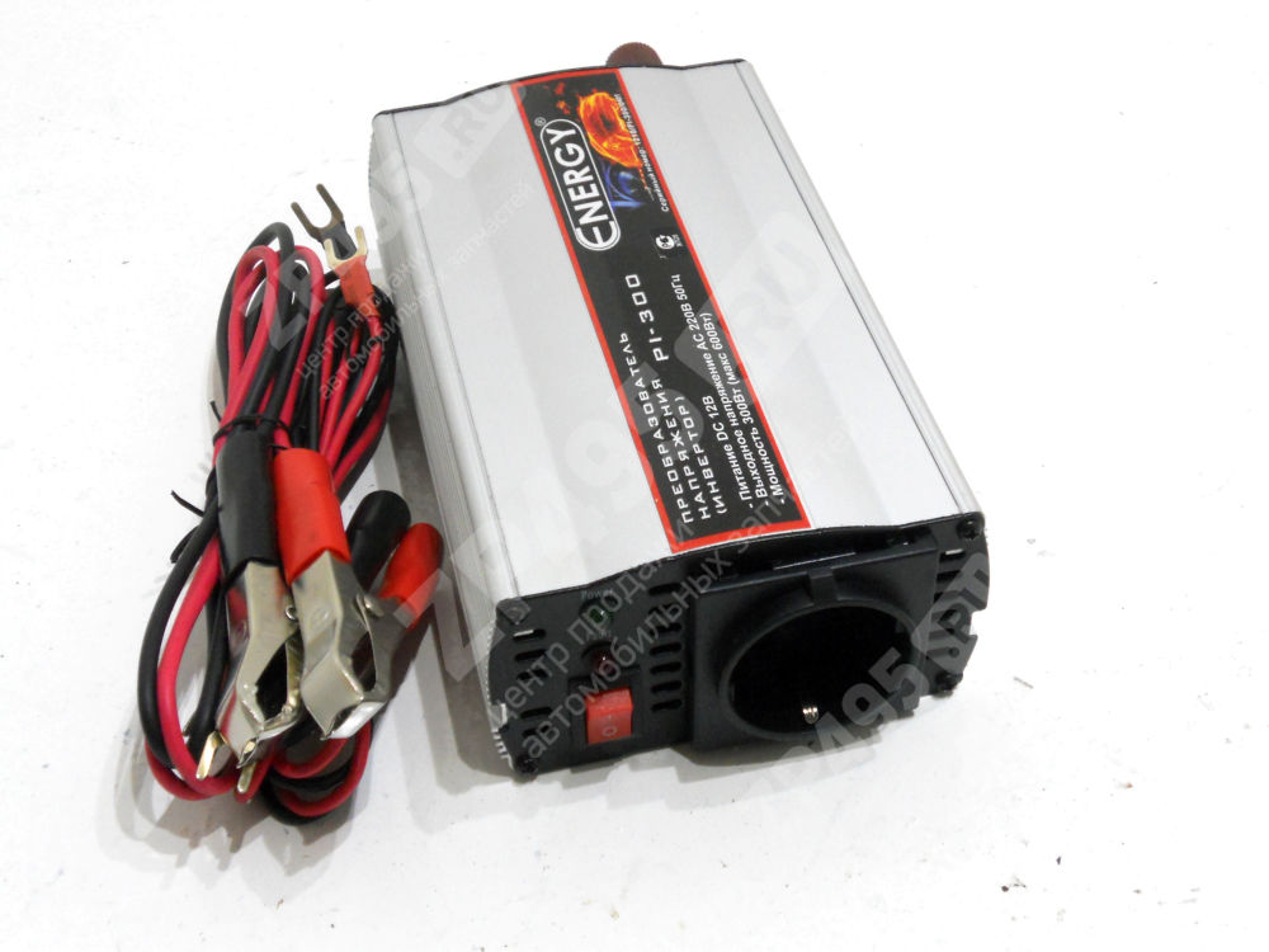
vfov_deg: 27.0
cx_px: 634
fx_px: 1980
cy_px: 476
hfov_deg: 35.5
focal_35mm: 54
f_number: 4.8
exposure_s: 1/30
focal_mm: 9.8
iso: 250
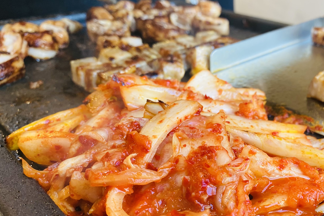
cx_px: 246
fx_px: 378
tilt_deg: -25.4
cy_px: 147
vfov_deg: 31.6
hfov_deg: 44.7
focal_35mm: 42
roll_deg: +1.9
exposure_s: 1/120
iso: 125
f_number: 1.8
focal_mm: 4.25
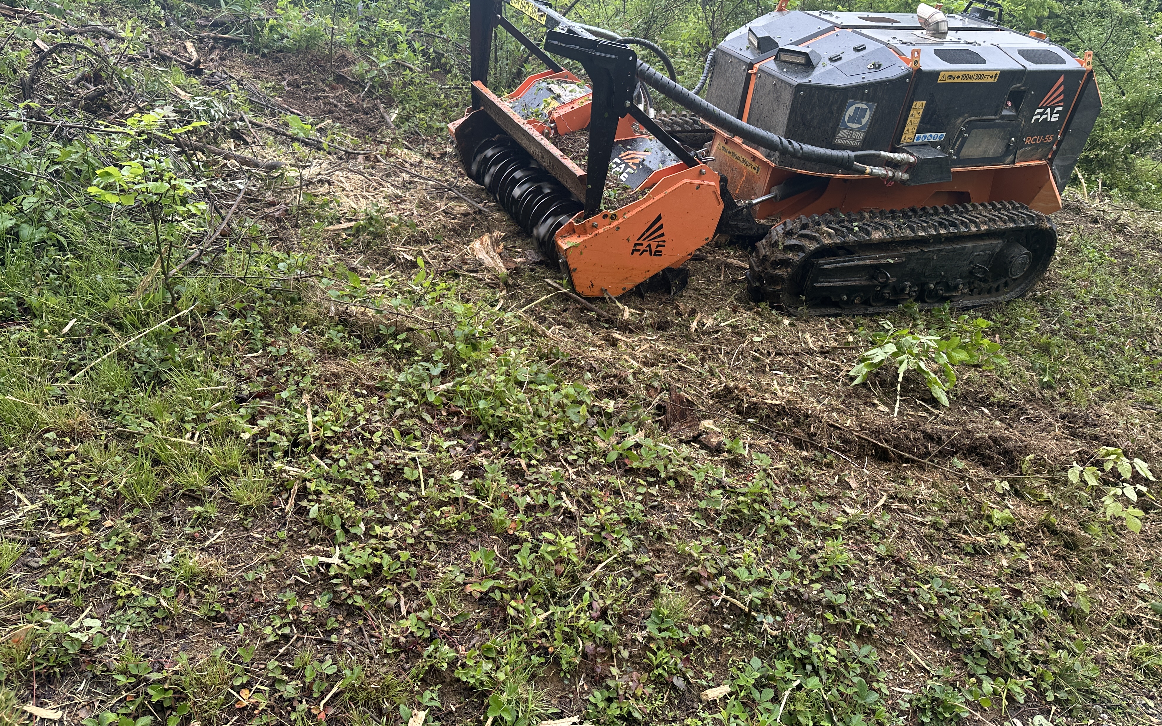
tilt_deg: -20.0
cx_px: 580
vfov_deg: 47.6
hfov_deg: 70.4
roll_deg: +0.7
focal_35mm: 26
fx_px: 823
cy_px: 333
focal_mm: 6.86
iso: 80
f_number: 1.78
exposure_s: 1/356
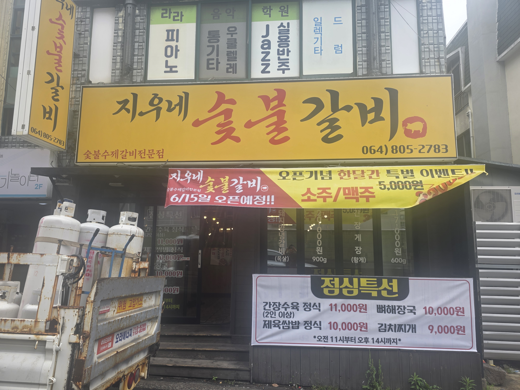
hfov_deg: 73.9
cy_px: 195
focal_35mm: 23
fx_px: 346
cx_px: 260
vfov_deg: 58.9
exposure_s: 1/142
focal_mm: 6.3
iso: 12
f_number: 1.7
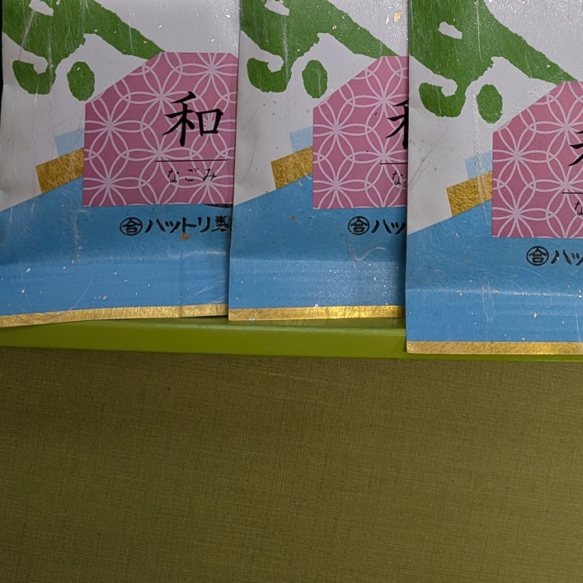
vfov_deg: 31.9
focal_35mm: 48
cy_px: -31
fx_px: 915
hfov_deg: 35.0
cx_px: 384
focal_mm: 4.53
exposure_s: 1/205
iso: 30
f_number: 1.7
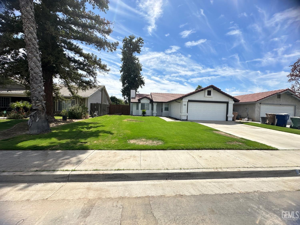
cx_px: 150
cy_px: 112
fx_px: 121
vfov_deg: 85.7
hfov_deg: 102.1
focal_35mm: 14
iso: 40
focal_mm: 2.22
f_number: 2.2
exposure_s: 1/1715
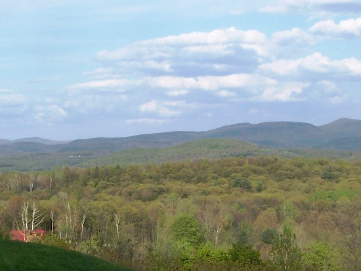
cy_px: 143
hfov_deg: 21.8
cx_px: 81
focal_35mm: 89
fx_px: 928
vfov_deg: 16.6
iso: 80
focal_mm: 6.3
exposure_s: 1/750
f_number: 4
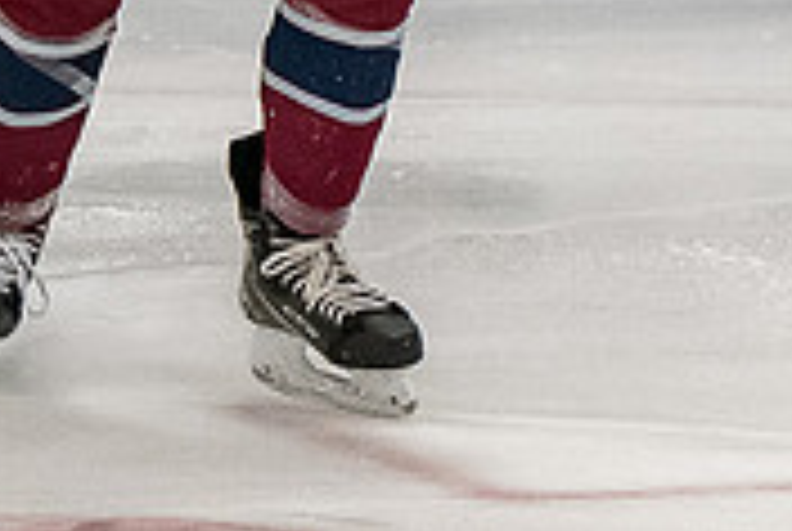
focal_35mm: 837
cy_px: -386
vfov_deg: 1.6
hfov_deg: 2.5
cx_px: 36
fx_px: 18445
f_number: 4
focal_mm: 100
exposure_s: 1/800
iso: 3600
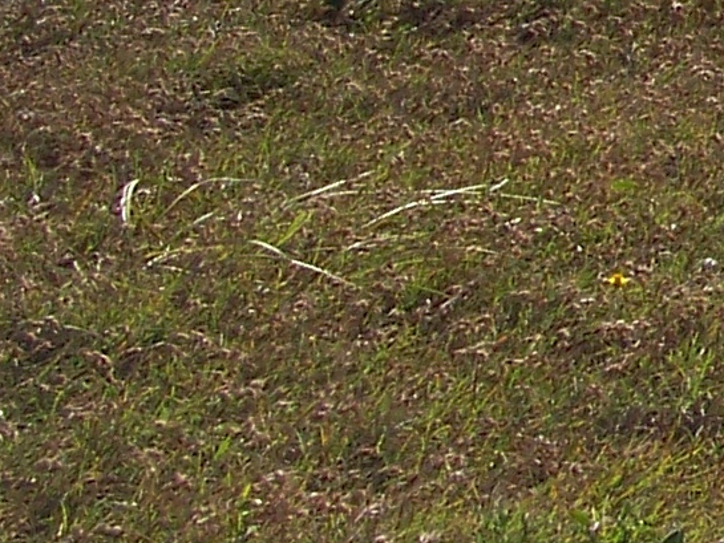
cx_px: 1342
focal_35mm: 203
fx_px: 4247
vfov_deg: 7.1
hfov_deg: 9.3
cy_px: -390
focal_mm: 5.85
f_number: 4
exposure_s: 1/640
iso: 64
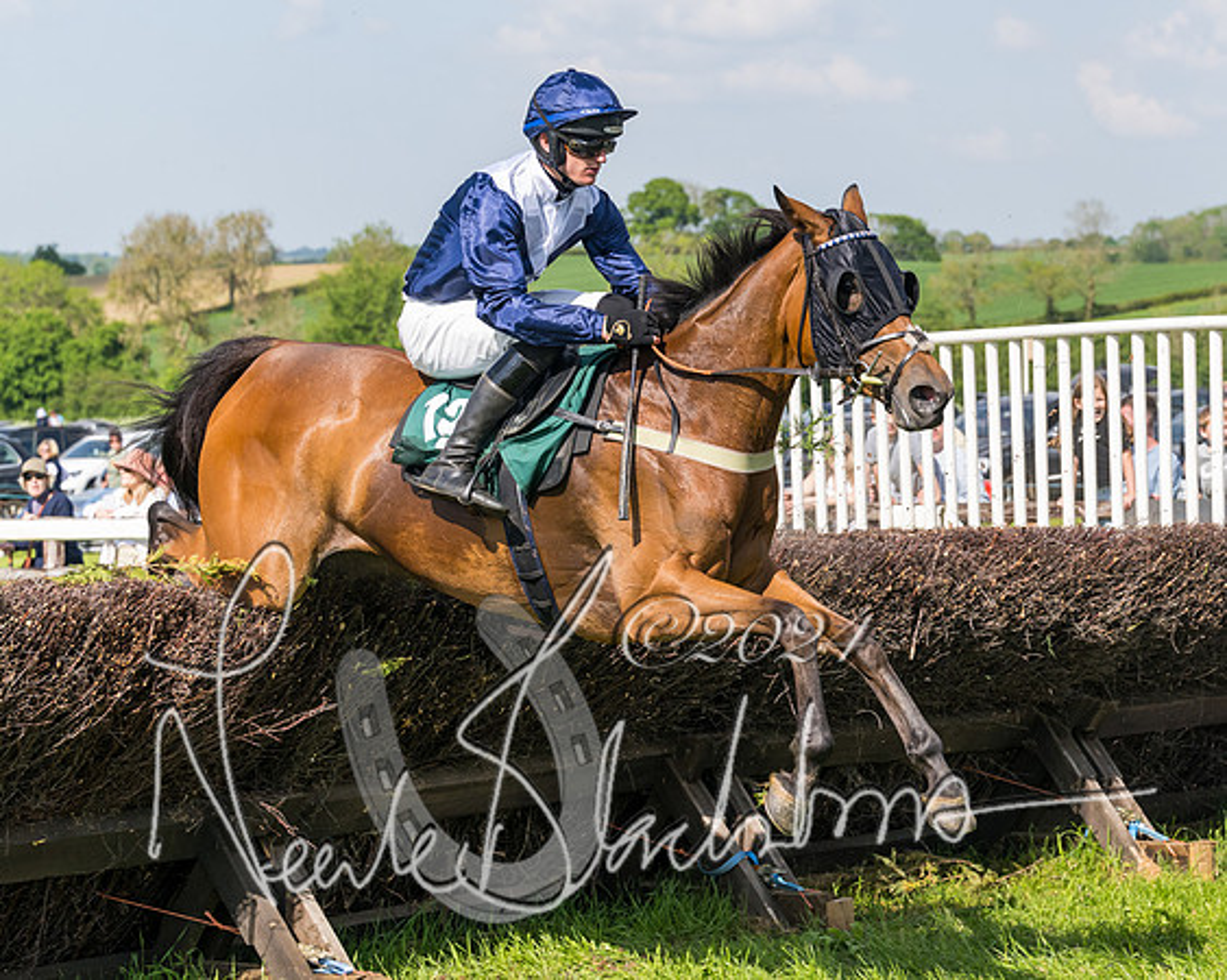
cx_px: 804
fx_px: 3918
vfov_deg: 14.3
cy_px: 402
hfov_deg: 17.8
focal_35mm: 108
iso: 400
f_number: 5
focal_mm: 70
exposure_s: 1/2000
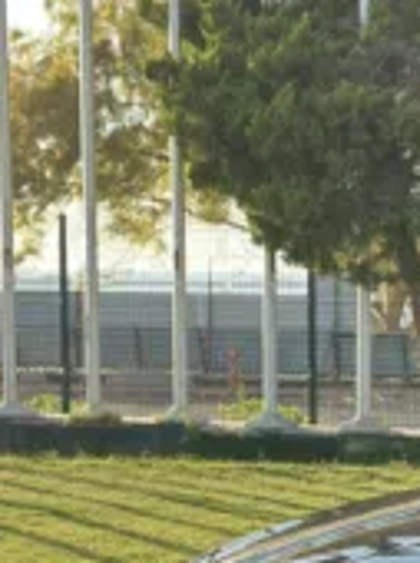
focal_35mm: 113
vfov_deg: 17.3
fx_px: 1833
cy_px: 440
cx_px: 489
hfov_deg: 12.8
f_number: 1.78
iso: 80
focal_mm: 6.86
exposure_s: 1/1199
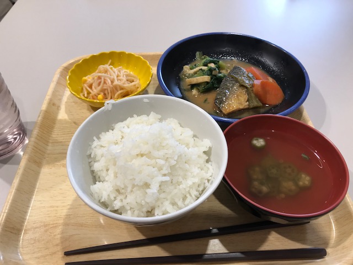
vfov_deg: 49.7
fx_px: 286
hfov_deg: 63.4
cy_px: 132
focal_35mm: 28
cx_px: 176
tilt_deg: -47.7
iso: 32
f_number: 1.8
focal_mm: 3.99
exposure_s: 1/60
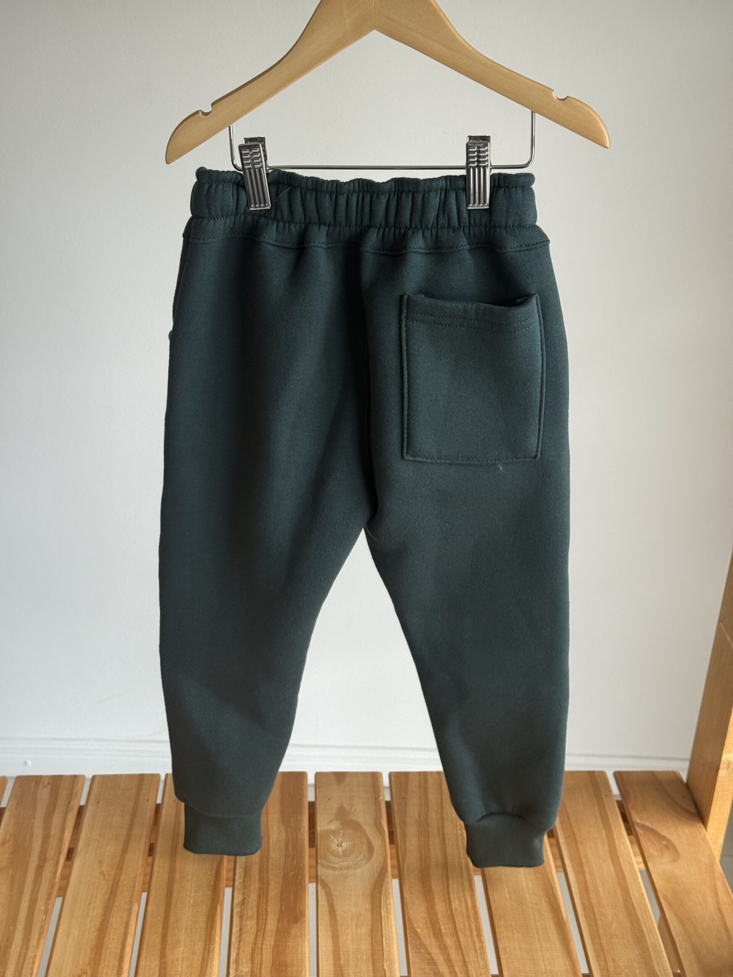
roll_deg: -1.0
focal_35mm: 48
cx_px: 366
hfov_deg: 30.3
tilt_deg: -24.2
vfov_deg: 39.7
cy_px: 488
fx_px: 1355
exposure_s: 1/121
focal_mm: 6.76
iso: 80
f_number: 1.78
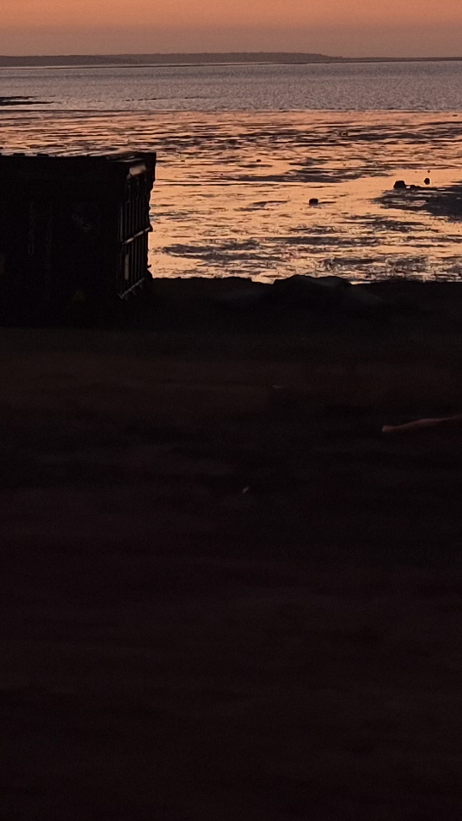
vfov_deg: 19.4
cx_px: 407
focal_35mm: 105
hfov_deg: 11.5
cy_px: -120
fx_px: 2287
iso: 250
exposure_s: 1/100
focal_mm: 5.4
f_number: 1.8
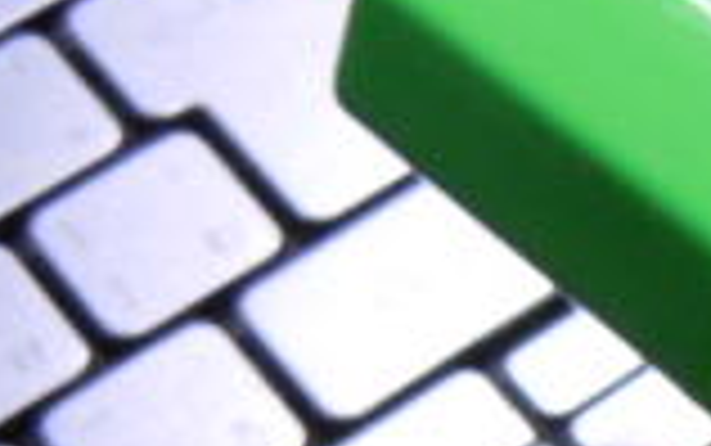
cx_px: 1220
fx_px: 2346
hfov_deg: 15.2
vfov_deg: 10.7
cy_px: 478
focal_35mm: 121
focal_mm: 5.4
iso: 400
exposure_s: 1/30
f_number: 3.5
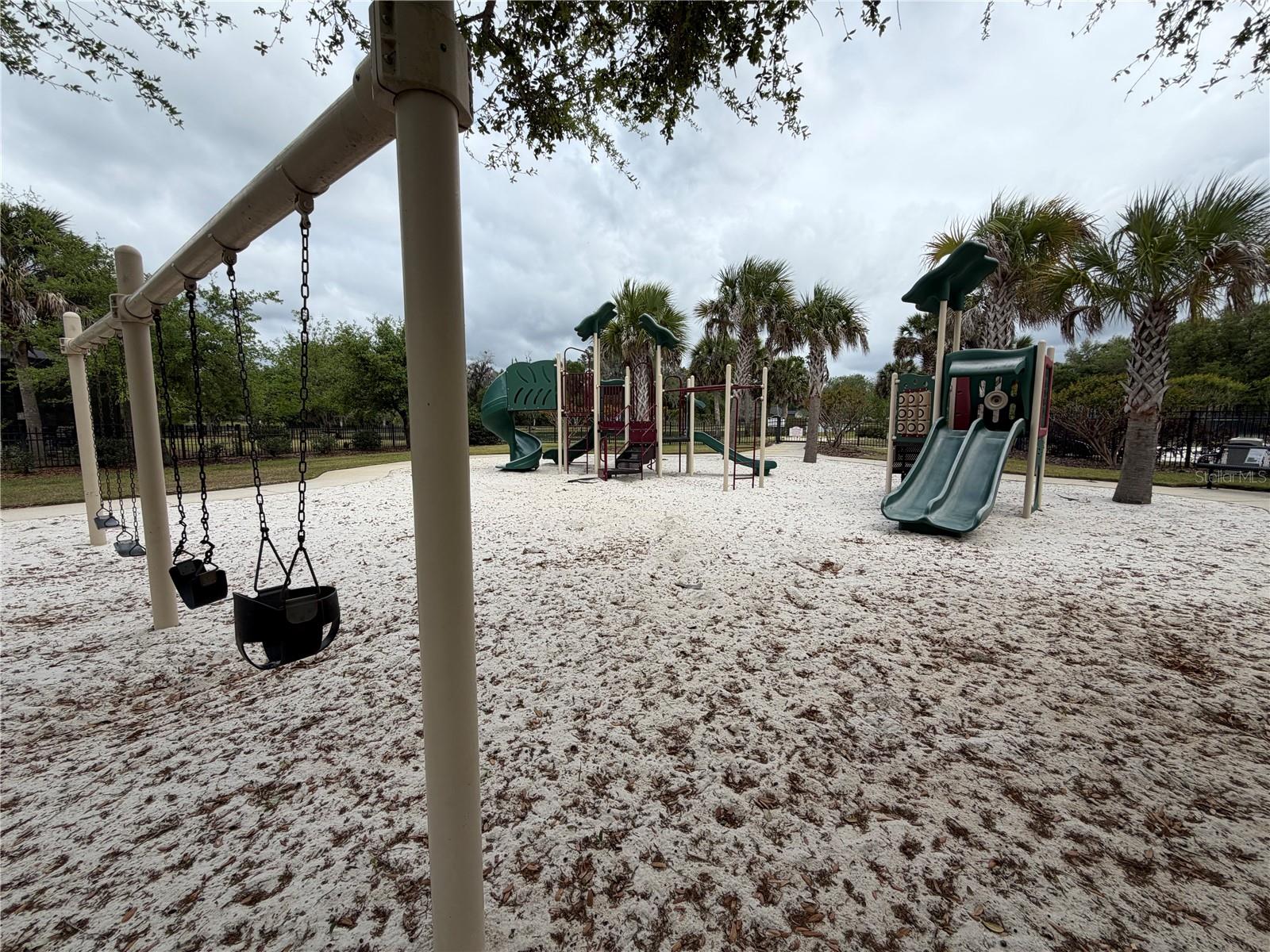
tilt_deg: -7.2
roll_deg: +0.2
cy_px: 476
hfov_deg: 102.1
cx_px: 635
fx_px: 514
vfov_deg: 85.7
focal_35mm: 14
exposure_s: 1/1087
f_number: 2.2
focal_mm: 2.22
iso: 20
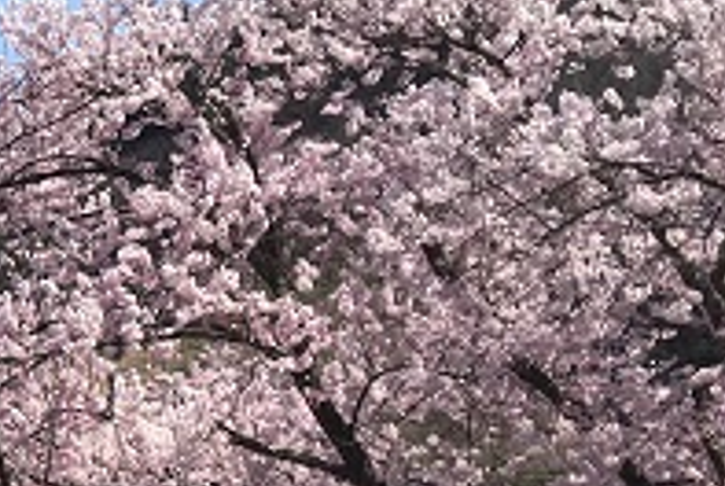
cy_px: 401
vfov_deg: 12.4
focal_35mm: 110
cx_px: -523
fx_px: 2219
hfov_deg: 16.1
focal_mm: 4.15
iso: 25
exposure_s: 1/1304
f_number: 2.2
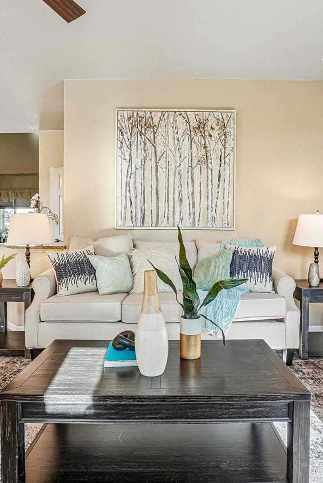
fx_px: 309
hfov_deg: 55.1
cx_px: 176
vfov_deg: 76.1
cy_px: 241
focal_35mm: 23
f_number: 8
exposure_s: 1/40
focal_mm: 10
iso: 400
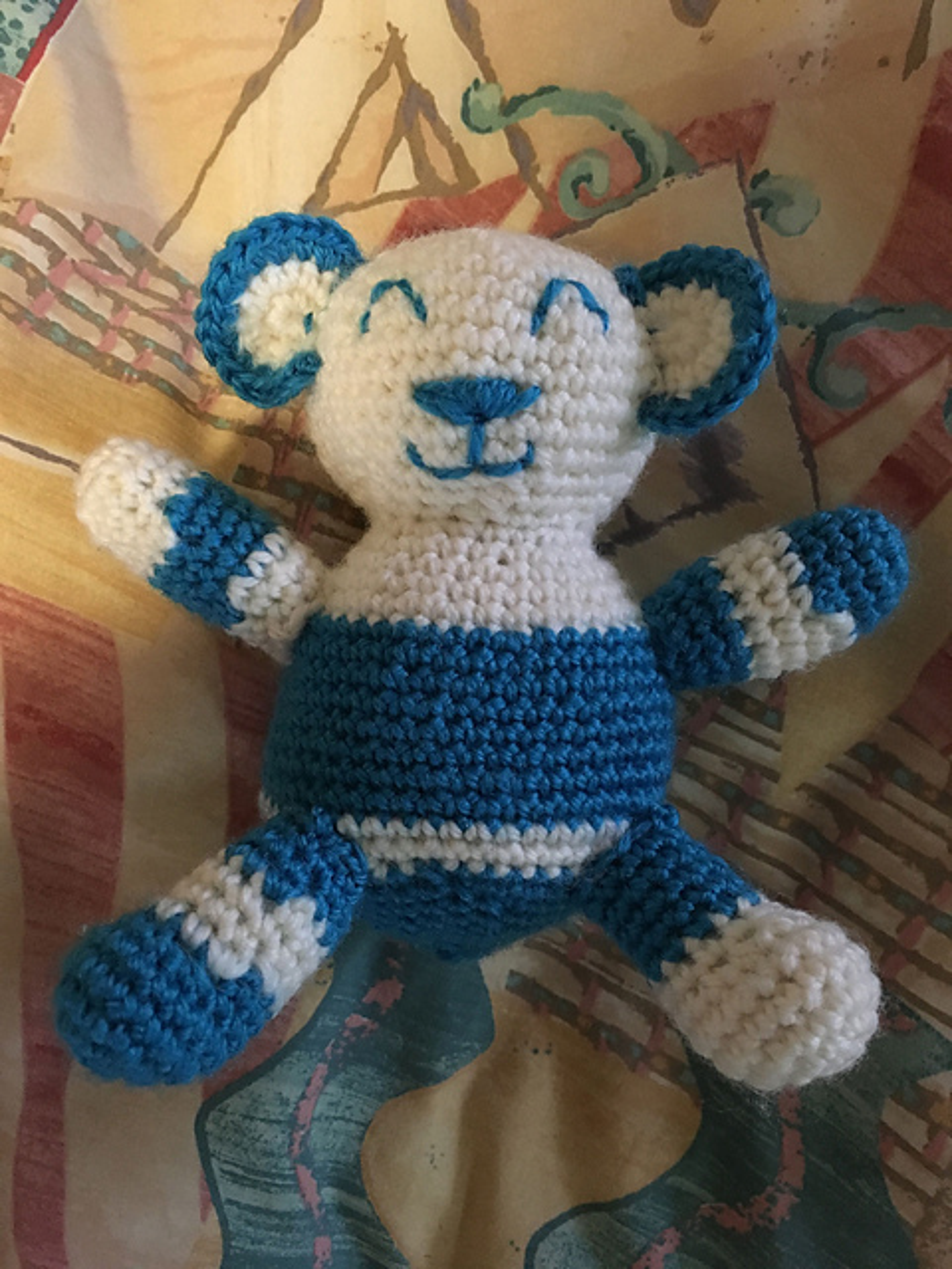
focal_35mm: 29
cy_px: 634
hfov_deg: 48.2
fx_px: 1063
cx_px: 476
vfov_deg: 61.7
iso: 400
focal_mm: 4.15
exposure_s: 1/17
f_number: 2.2
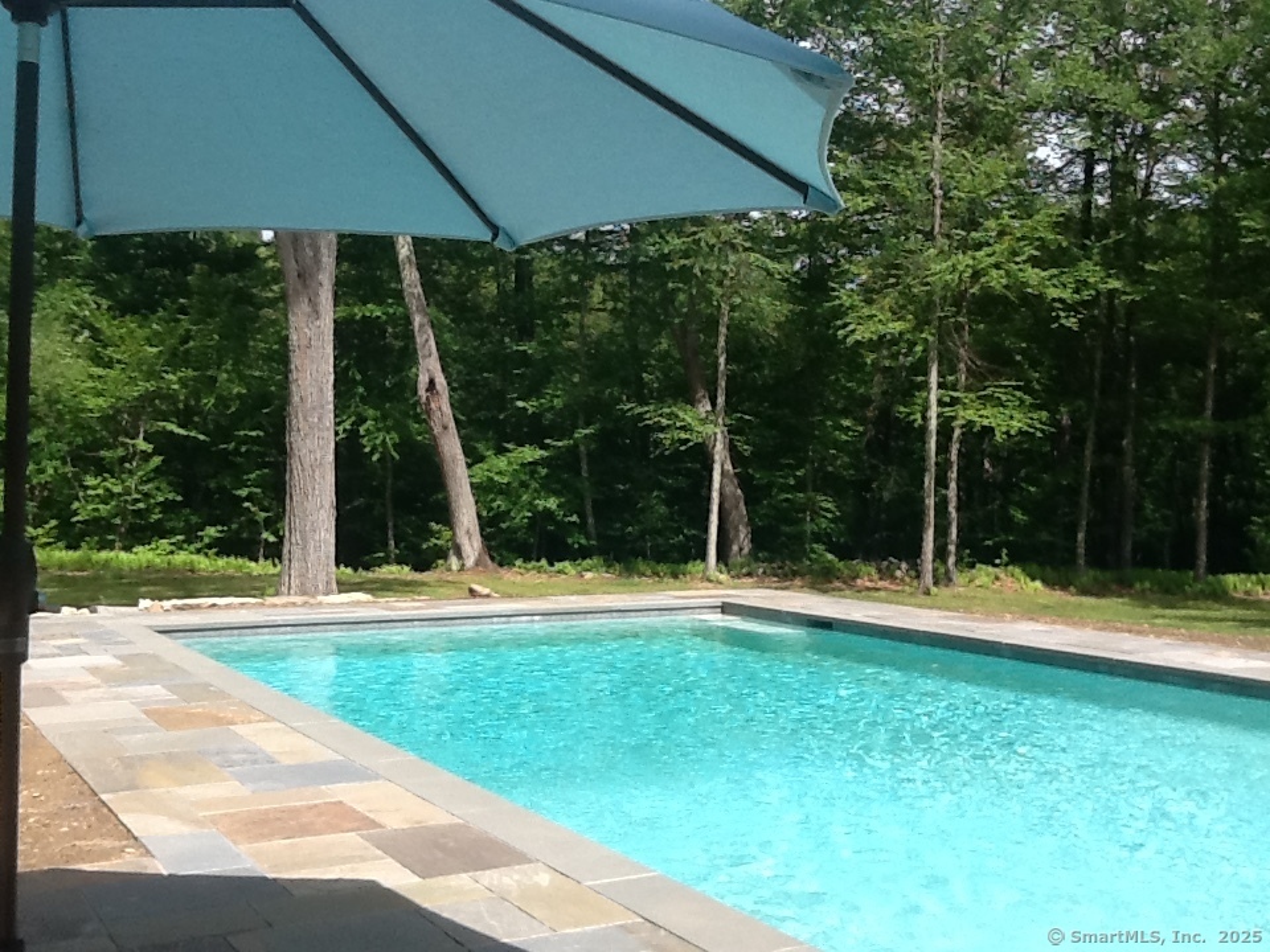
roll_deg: -0.4
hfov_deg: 42.9
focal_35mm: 44
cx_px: 635
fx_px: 1614
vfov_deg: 32.9
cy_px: 476
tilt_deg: -2.6
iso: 40
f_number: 2.4
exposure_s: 1/1070
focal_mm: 2.03
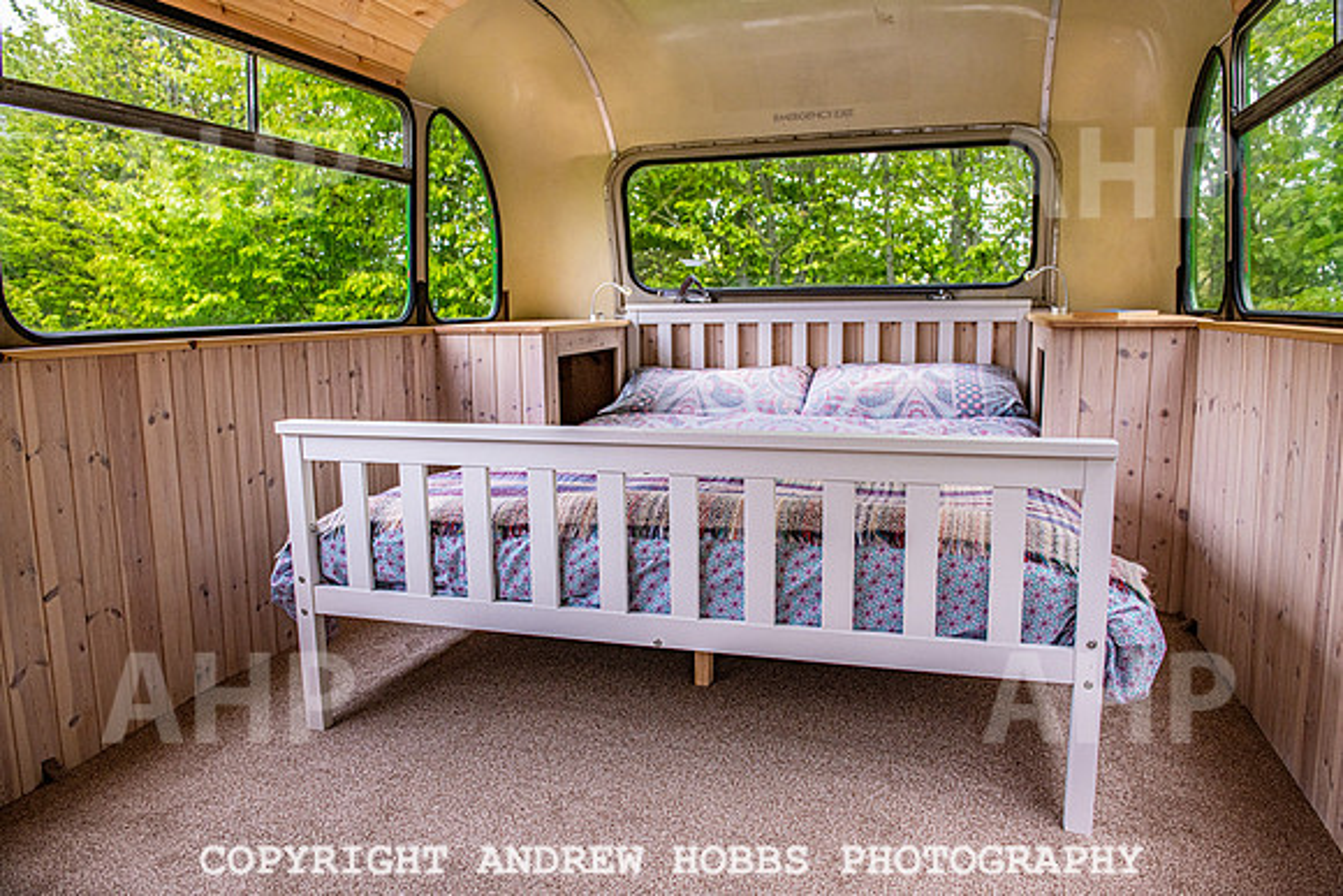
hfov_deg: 72.2
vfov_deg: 51.9
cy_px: 448
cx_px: 672
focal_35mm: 25
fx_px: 921
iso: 500
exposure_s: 1/640
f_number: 5.6
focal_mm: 24
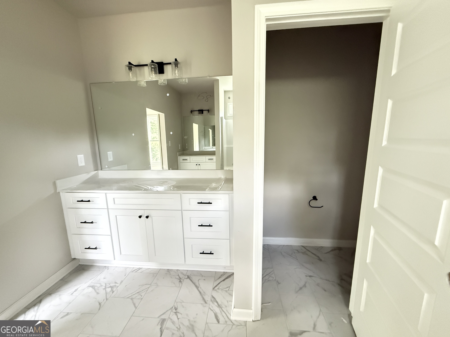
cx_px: 225
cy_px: 168
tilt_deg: -10.0
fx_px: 182
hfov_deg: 102.1
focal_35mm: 14
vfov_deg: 85.7
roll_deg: +0.7
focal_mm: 2.22
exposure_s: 1/60
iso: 1250
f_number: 2.2
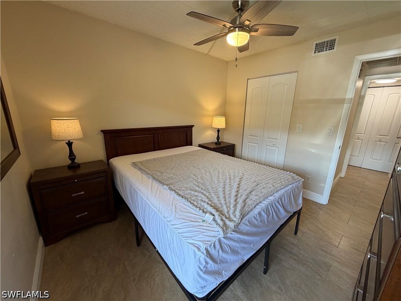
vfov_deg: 85.7
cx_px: 200
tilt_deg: -14.6
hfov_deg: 102.1
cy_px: 150
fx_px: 162
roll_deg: -0.7
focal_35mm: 14
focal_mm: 2.22
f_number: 2.2
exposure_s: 1/120
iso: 200
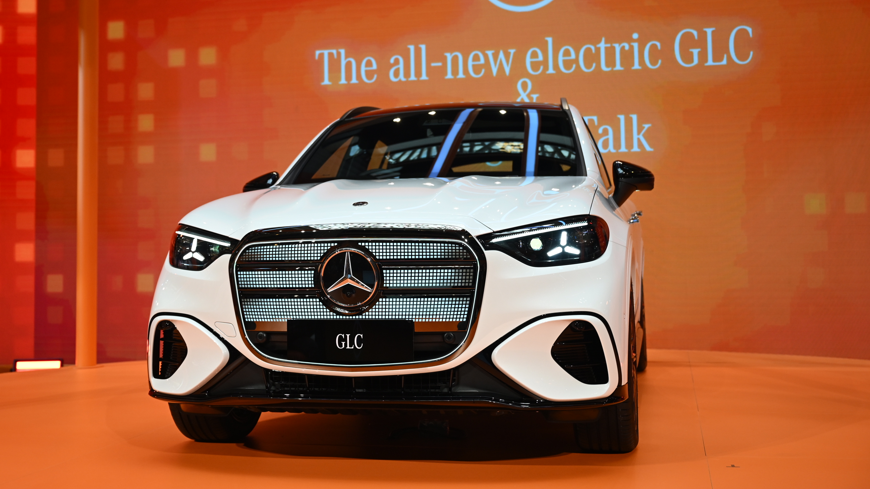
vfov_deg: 24.3
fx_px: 1130
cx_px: 394
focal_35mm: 49
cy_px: 169
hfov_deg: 42.0
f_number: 2.8
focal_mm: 40
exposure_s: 1/800
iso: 800
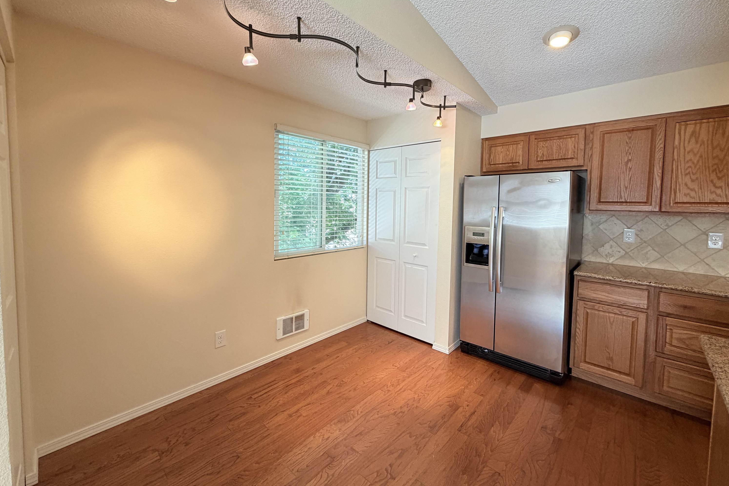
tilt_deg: -3.4
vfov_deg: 77.1
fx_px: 304
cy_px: 220
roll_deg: -0.7
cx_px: 363
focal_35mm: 15
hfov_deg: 100.4
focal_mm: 2.22
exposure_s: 1/60
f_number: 2.2
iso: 160
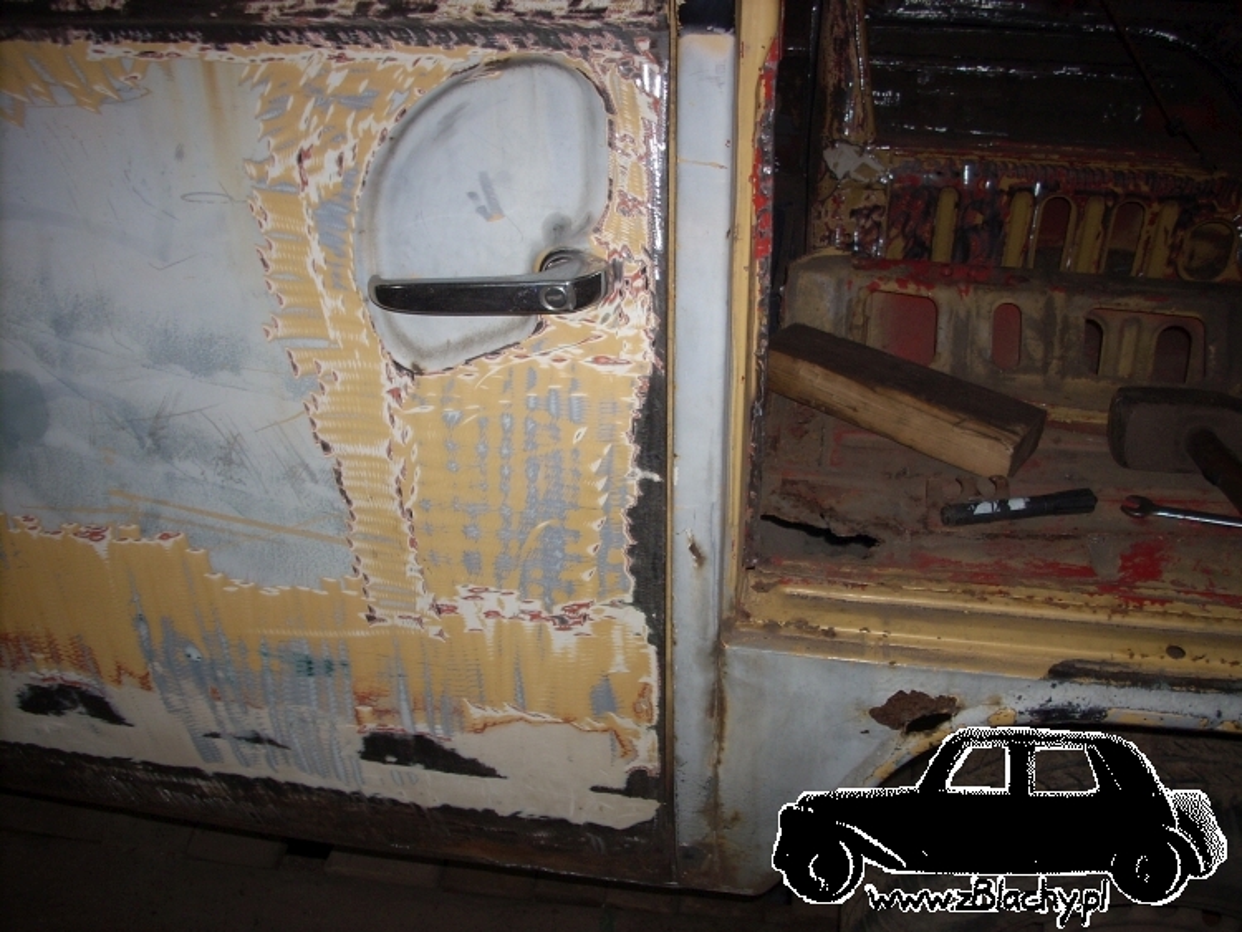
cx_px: 621
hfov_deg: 50.1
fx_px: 1328
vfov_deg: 38.7
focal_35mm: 37
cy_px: 466
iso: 64
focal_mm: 6.2
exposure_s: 1/60
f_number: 2.8
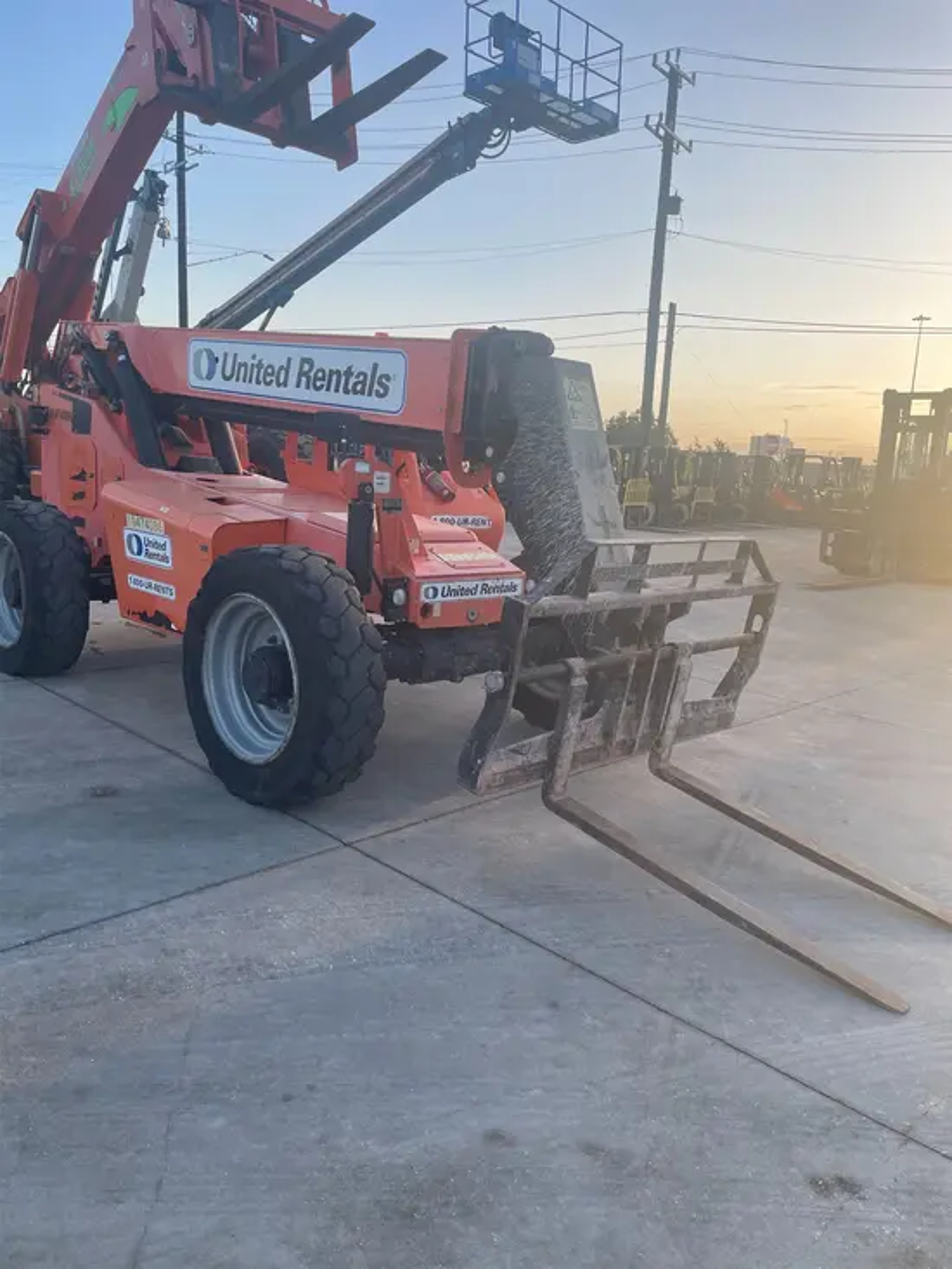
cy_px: 634
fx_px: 953
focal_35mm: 26
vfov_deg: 67.3
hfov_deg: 53.1
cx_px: 476
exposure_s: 1/759
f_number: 1.6
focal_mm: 4.2
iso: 32
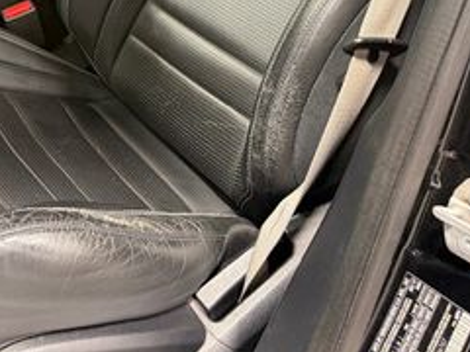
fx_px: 869
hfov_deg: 28.8
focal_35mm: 64
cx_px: 29
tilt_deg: -16.1
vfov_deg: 21.0
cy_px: -98
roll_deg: -7.3
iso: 320
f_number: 1.78
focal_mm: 6.76
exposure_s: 1/60
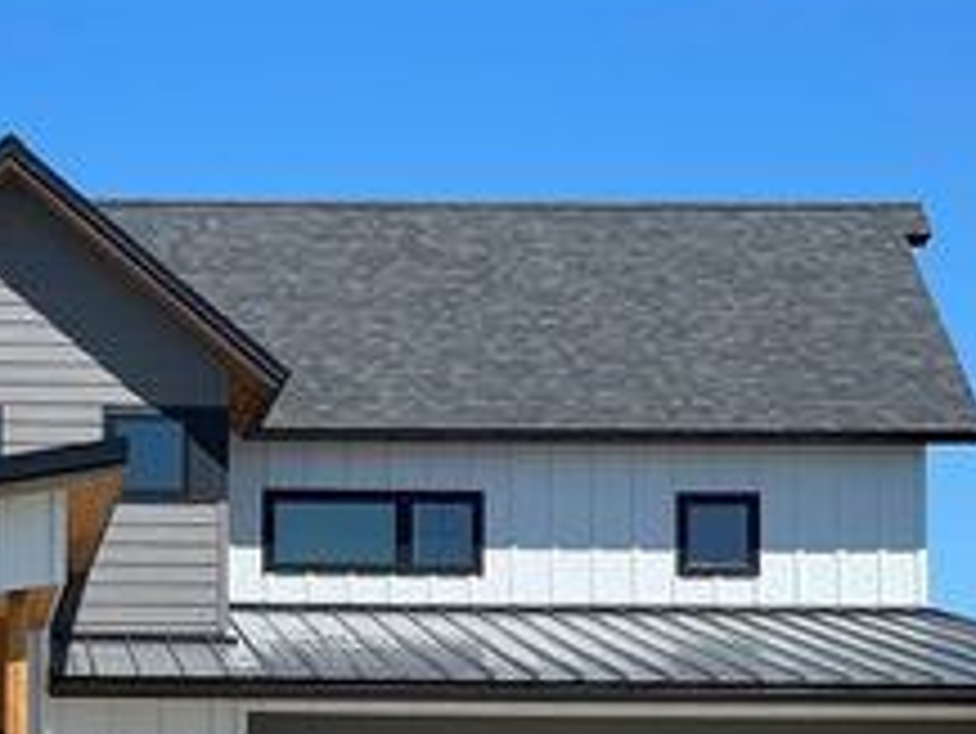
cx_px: 94
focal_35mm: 120
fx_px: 3385
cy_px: 709
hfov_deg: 16.2
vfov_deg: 12.2
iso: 25
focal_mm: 6
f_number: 2
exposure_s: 1/1845
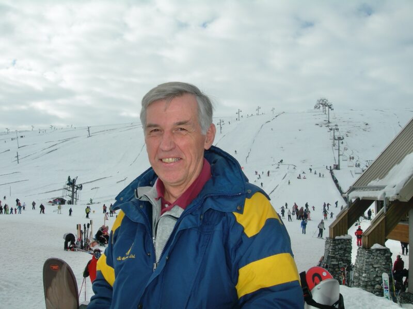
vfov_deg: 37.7
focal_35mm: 38
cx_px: 206
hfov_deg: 49.0
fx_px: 453
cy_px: 154
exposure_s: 1/1042
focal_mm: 7.8
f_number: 4.8
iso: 50
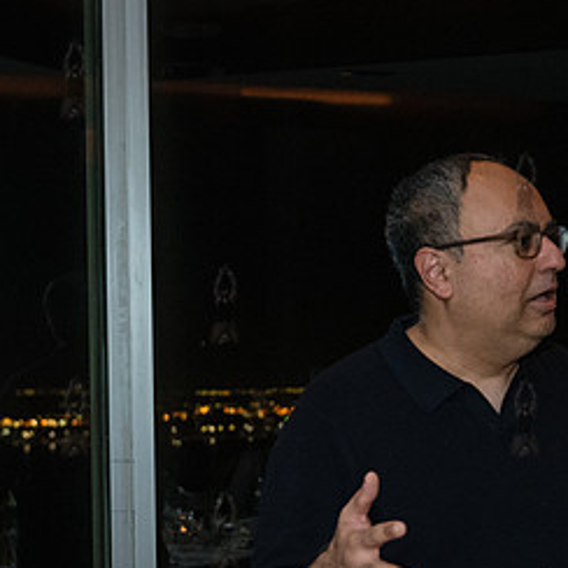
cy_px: 416
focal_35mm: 101
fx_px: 1875
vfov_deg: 17.1
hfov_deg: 17.0
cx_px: 524
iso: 6400
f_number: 4
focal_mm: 50
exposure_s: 1/160
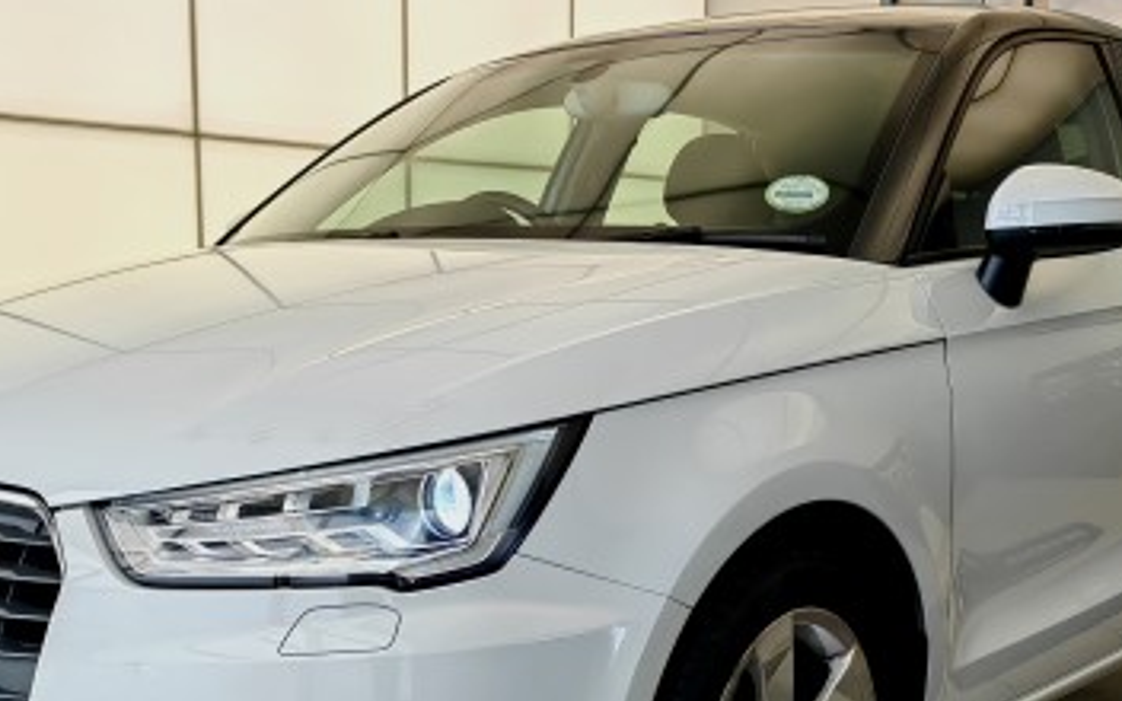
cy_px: 625
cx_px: 507
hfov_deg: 37.5
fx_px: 1651
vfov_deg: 23.4
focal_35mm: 54
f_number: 1.8
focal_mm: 5.54
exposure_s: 1/900
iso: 160
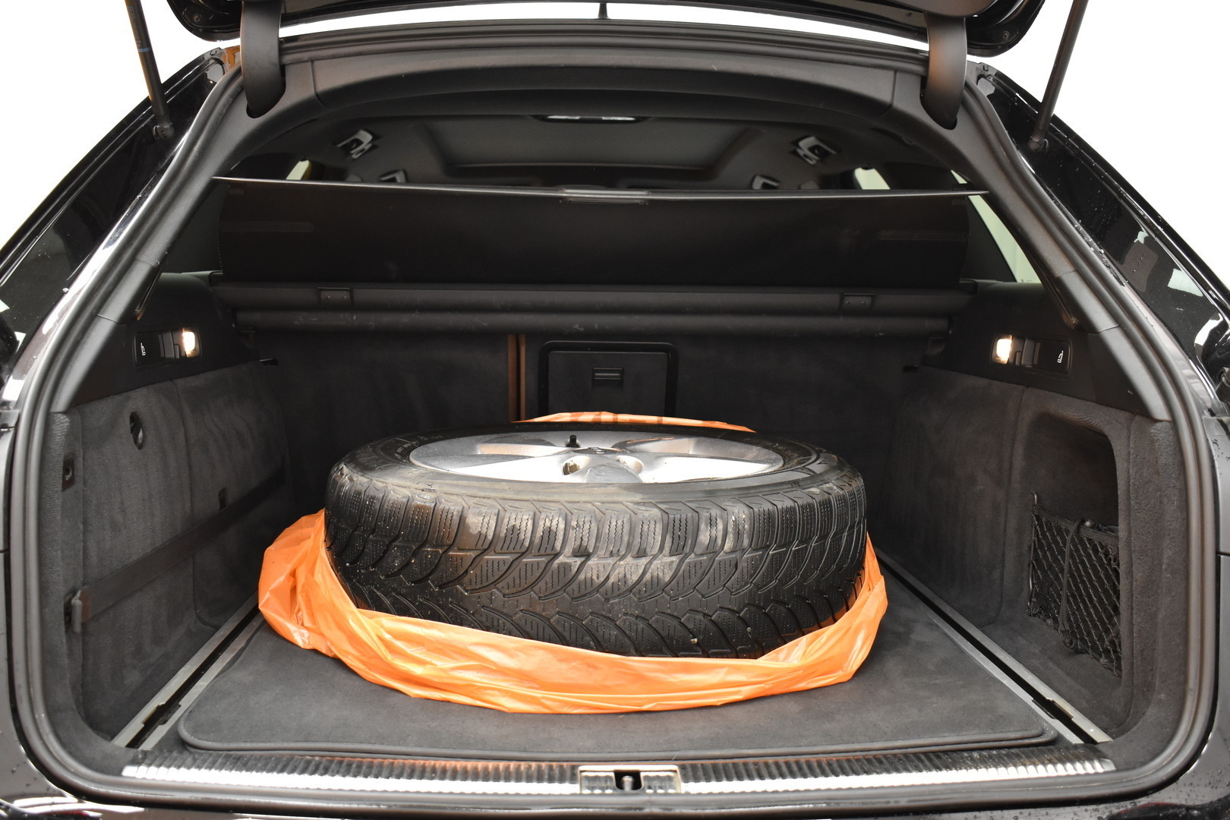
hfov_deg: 53.1
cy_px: 410
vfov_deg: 36.9
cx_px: 615
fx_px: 1230
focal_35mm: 36
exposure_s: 1/40
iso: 1600
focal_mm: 24
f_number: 4
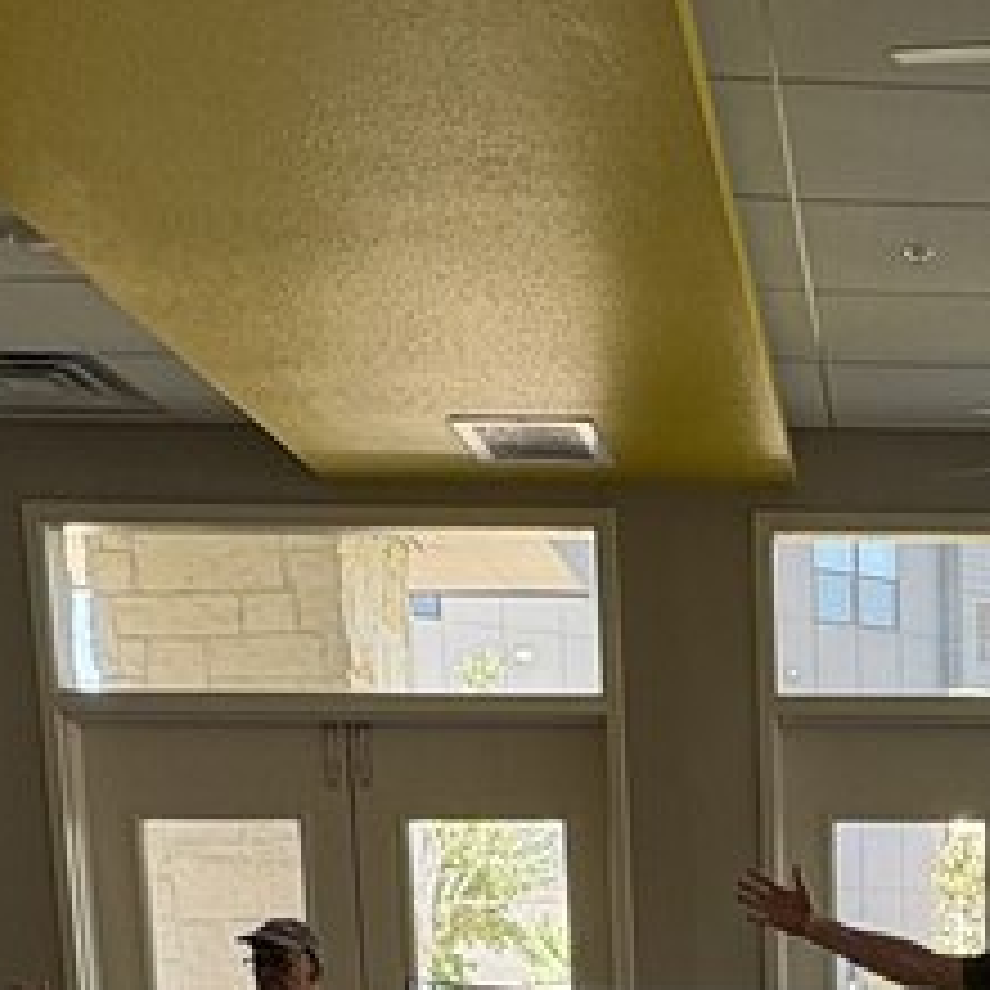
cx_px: 1048
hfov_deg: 25.9
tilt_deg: -11.2
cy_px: 1375
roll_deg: +0.3
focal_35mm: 62
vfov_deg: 23.6
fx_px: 2006
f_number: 2.2
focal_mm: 2.22
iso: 160
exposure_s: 1/120
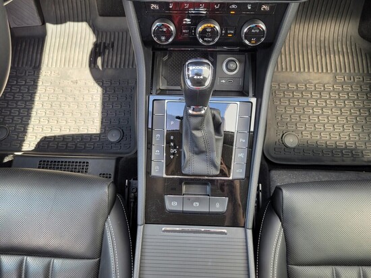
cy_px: 139
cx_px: 186
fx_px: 279
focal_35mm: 26
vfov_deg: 53.1
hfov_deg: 67.3
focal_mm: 5.4
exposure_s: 1/100
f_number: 1.8
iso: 64
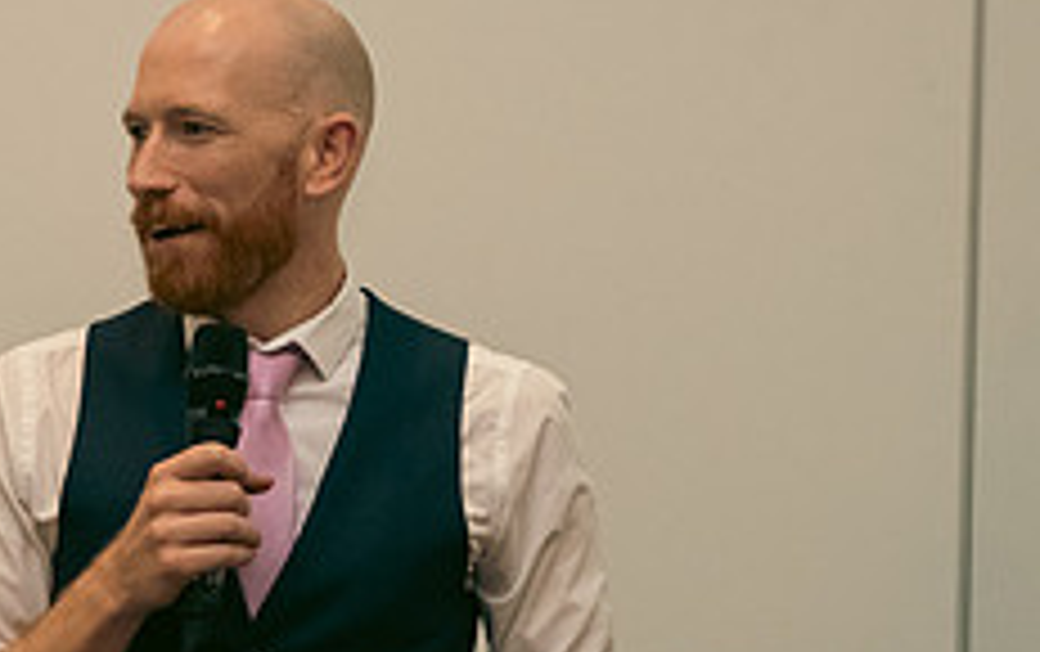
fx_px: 5080
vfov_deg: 7.3
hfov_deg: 11.7
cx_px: 225
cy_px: 609
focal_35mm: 179
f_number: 3.5
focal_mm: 70
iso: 1600
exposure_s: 1/160
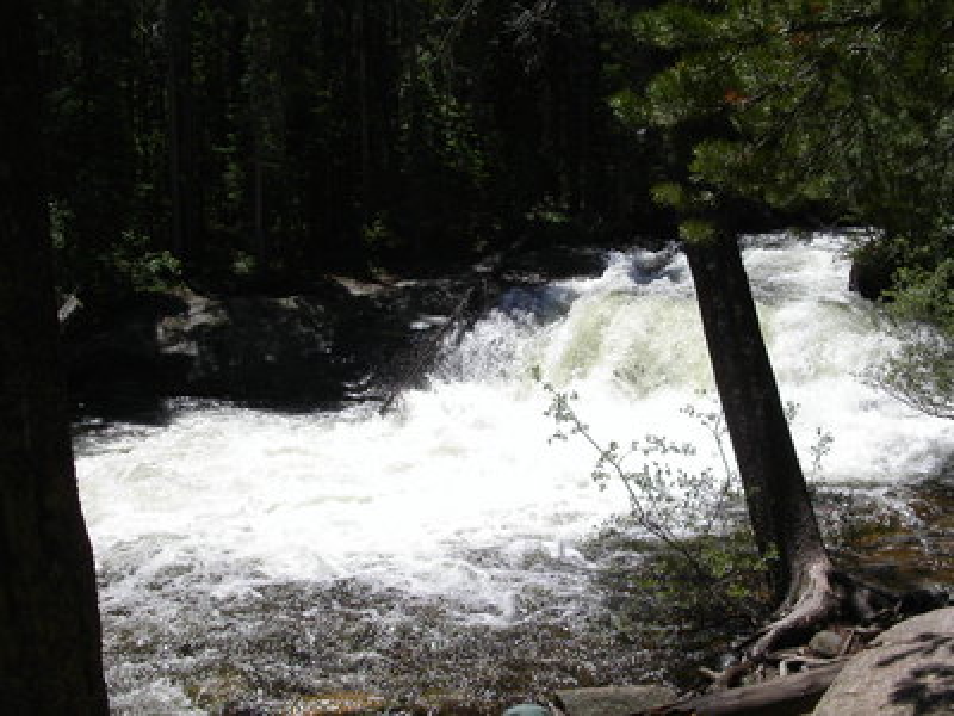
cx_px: 477
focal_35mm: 38
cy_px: 358
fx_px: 1047
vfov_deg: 37.7
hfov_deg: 49.0
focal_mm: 7.8
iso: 100
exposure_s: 1/350
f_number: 8
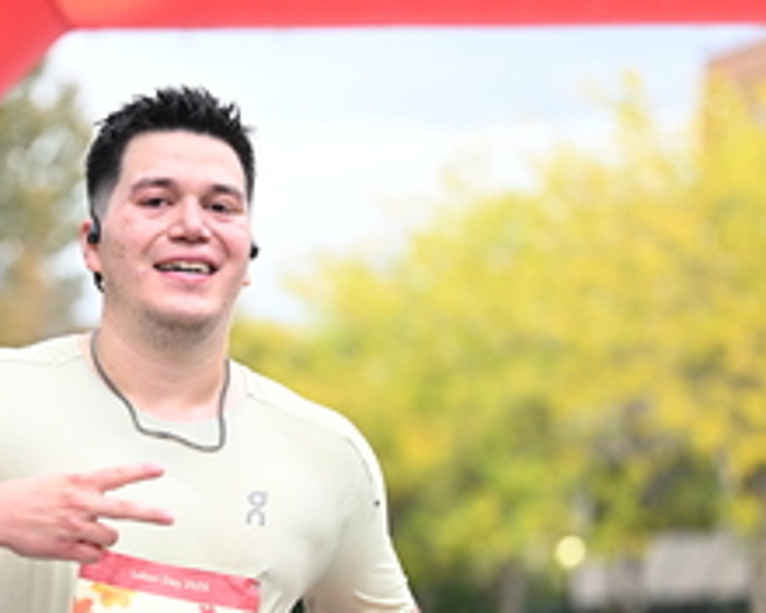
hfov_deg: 9.2
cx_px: 151
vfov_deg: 7.4
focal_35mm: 209
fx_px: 4738
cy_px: 484
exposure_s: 1/1600
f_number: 2.8
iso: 640
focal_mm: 89
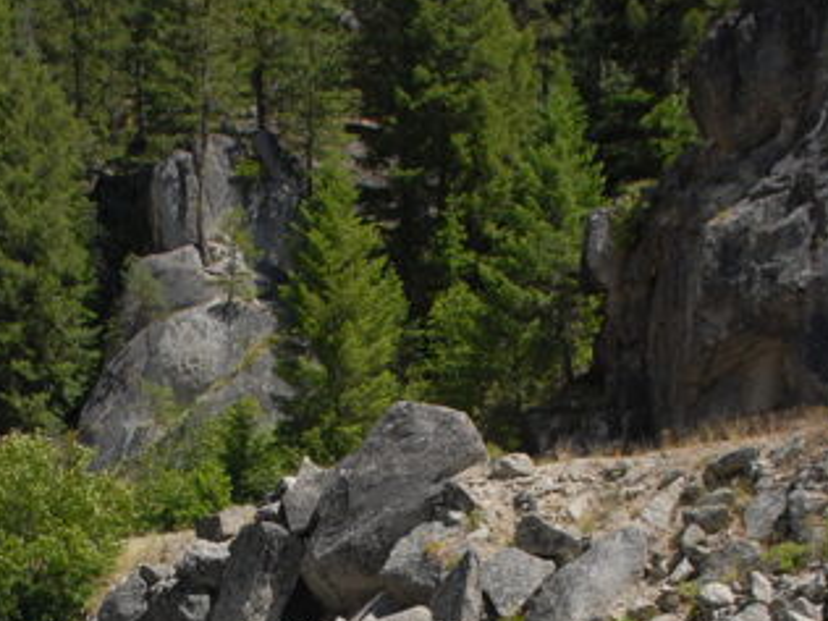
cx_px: 362
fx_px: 1746
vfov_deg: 19.5
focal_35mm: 73
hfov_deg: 26.7
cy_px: 646
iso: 200
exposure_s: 1/500
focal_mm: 20
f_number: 6.3
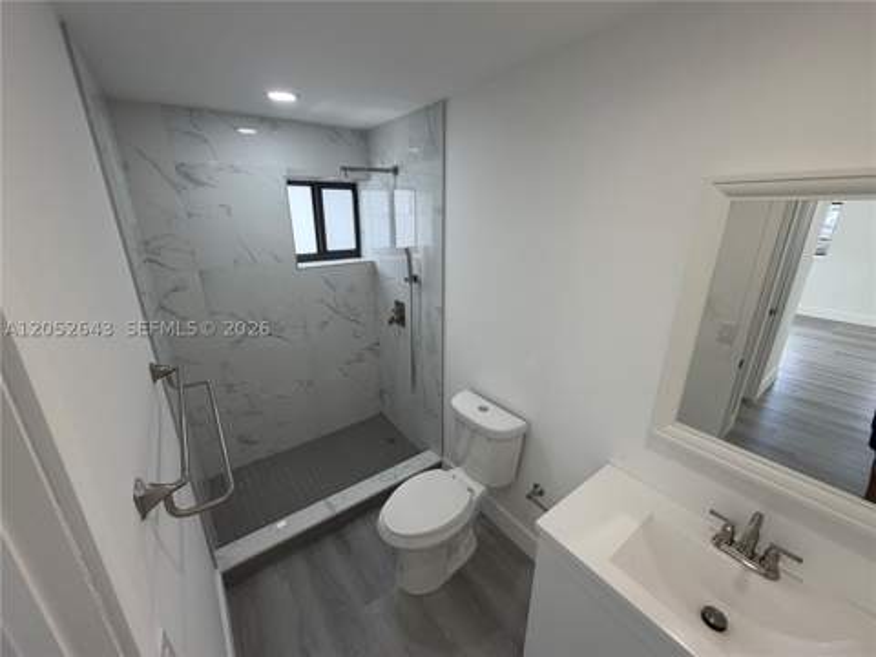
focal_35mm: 14
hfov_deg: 102.1
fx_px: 354
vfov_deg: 85.7
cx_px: 438
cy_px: 328
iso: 80
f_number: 2.2
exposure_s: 1/120
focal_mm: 2.22
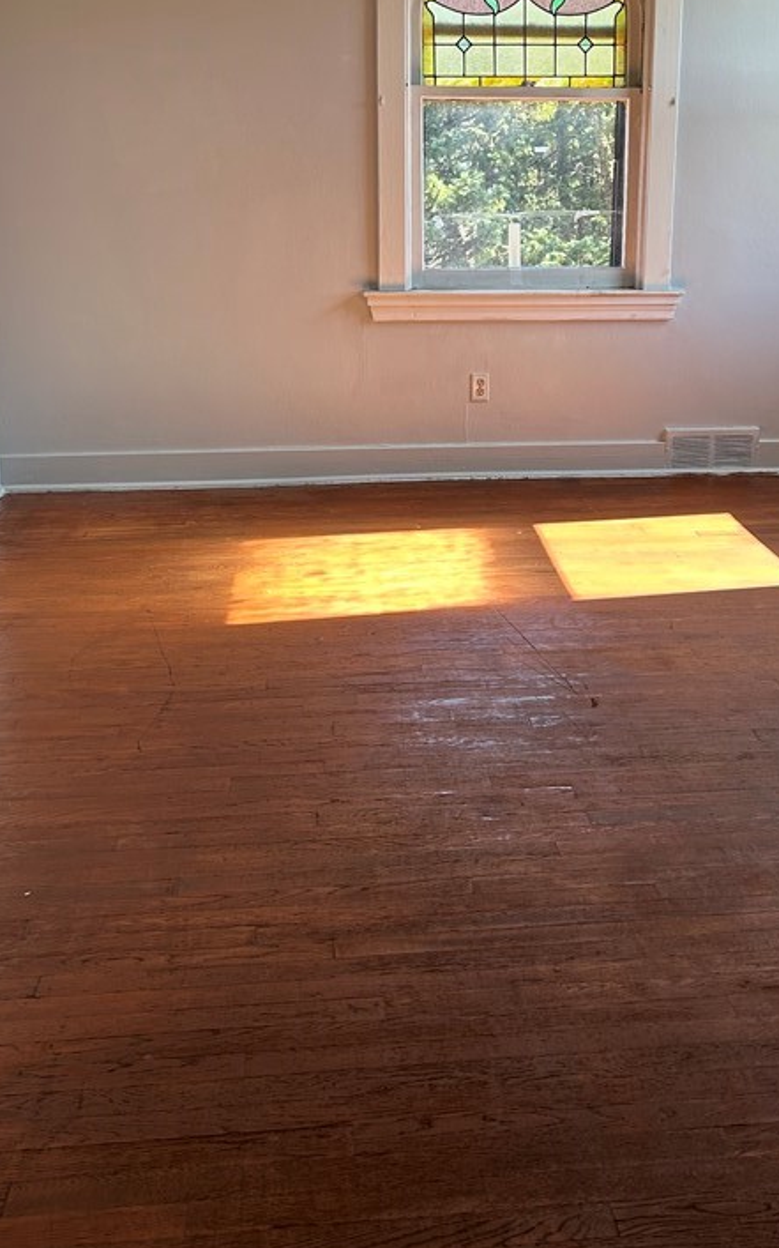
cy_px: 396
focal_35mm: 40
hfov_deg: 31.8
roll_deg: -1.3
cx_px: 493
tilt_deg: -11.0
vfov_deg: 48.3
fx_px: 1359
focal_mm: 5.7
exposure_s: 1/121
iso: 40
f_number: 1.5
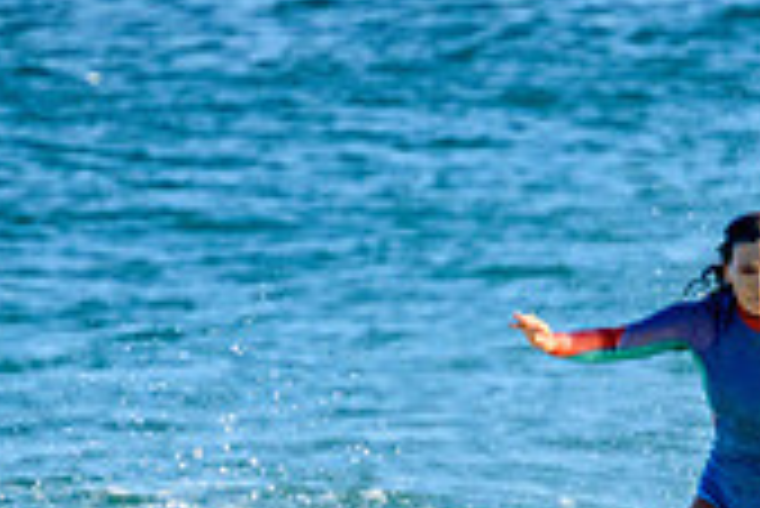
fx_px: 57935
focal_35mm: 2742
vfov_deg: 0.5
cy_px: 650
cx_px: 733
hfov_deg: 0.8
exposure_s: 1/2000
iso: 2200
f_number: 11
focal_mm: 800
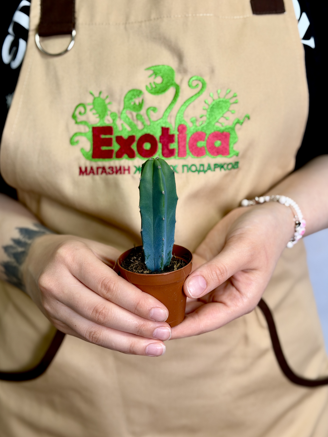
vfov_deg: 38.9
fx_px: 619
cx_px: 163
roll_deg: +1.4
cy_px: 218
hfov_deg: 29.7
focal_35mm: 49
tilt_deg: -17.6
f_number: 1.78
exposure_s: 1/143
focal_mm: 6.76
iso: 50
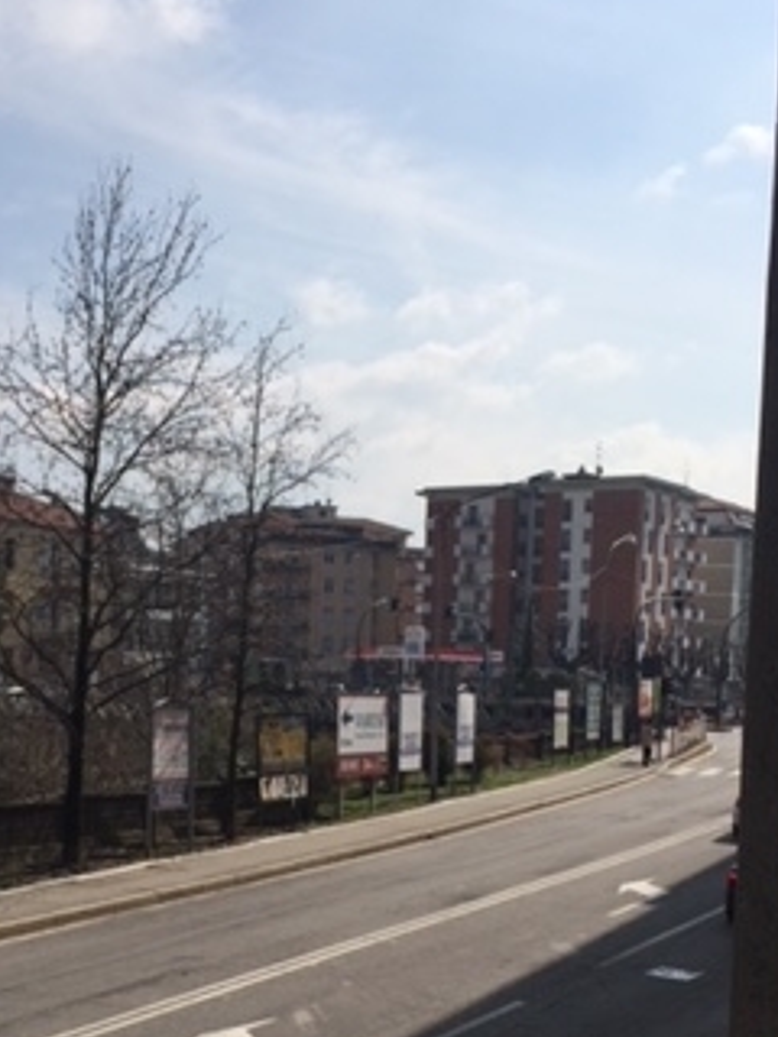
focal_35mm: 58
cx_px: 308
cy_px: 800
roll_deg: -3.5
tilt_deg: -4.2
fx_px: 1738
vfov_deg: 32.5
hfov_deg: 25.2
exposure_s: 1/4405
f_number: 2.2
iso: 32
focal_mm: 4.15
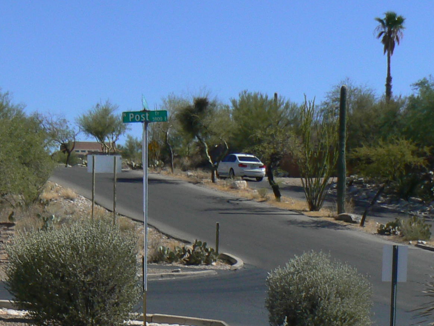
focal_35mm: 93
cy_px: 396
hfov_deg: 20.5
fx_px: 1166
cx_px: 22
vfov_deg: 15.3
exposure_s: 1/400
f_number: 8
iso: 80
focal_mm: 6
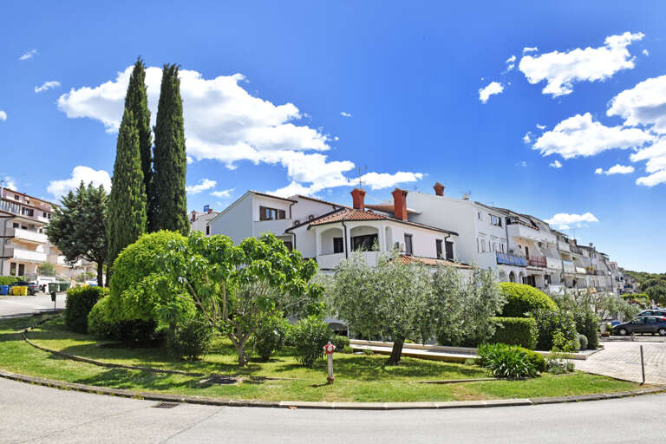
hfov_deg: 73.7
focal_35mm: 24
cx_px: 333
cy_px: 222
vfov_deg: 53.1
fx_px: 444
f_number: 22
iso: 640
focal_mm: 24
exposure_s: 1/320
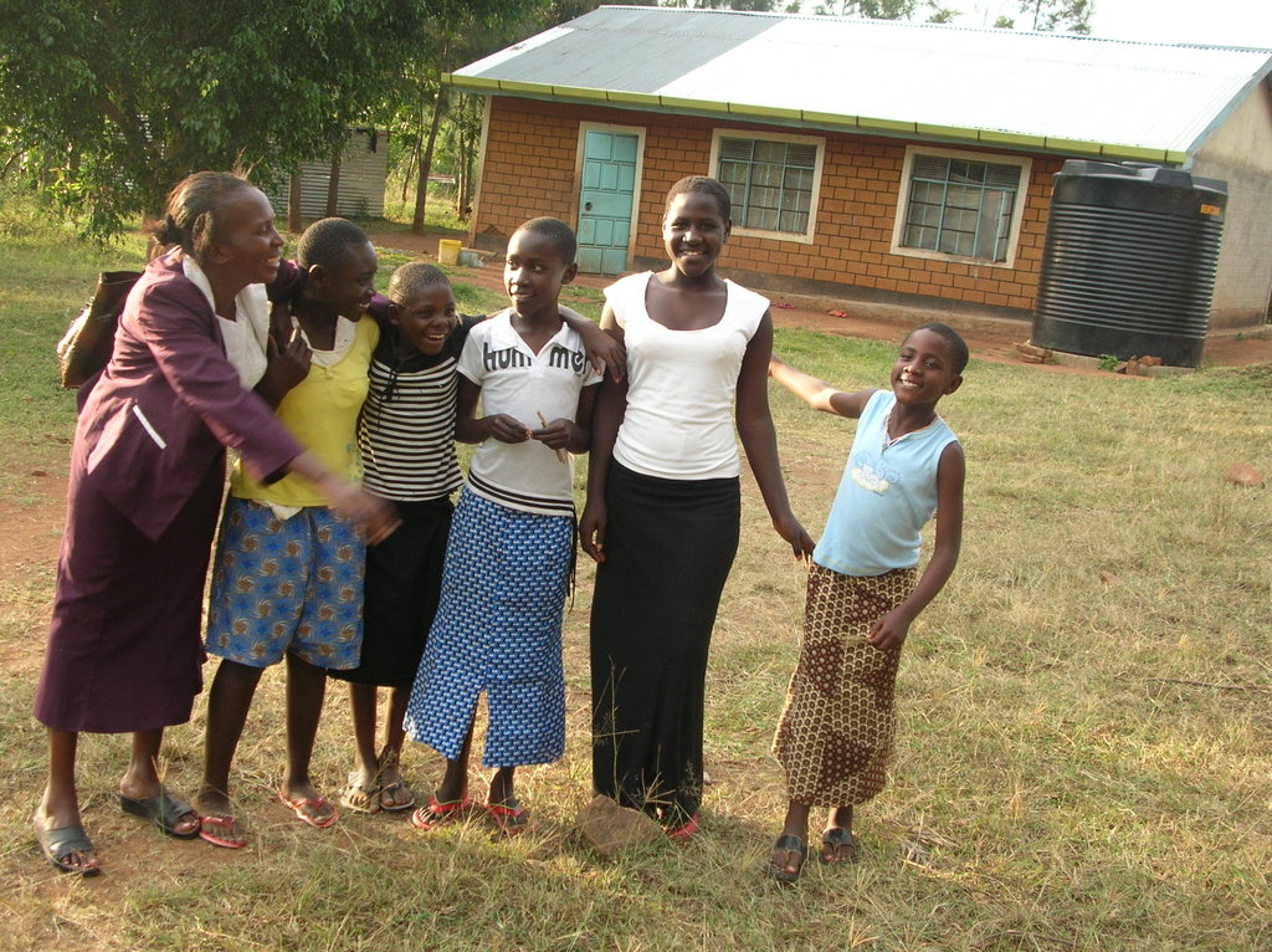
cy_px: 476
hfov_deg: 42.1
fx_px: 1652
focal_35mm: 45
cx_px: 636
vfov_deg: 32.1
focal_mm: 7.5
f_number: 3.1
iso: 50
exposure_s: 1/93.7
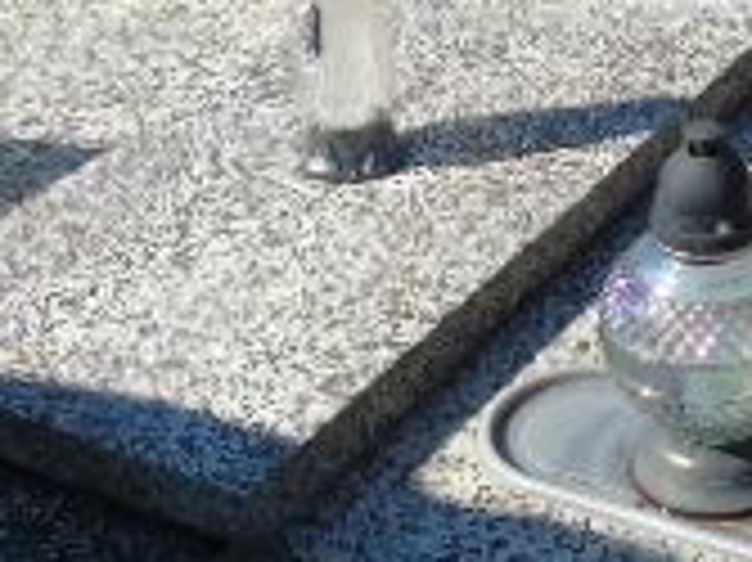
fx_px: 2084
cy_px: -45
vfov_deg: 15.0
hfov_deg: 20.0
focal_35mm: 96
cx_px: 684
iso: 80
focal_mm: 4.4
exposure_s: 1/640
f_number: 3.4
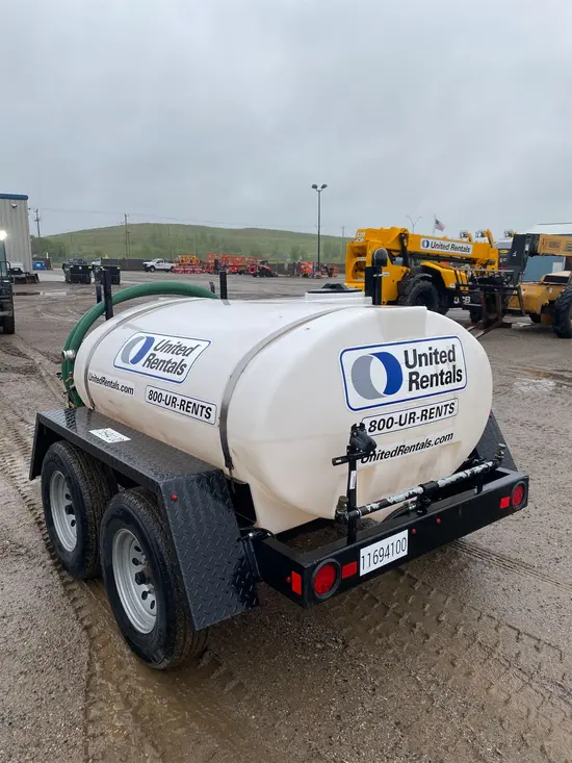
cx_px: 286
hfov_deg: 53.1
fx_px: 573
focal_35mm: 26
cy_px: 382
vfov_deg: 67.3
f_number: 1.8
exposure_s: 1/549
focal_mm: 4.25
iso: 32
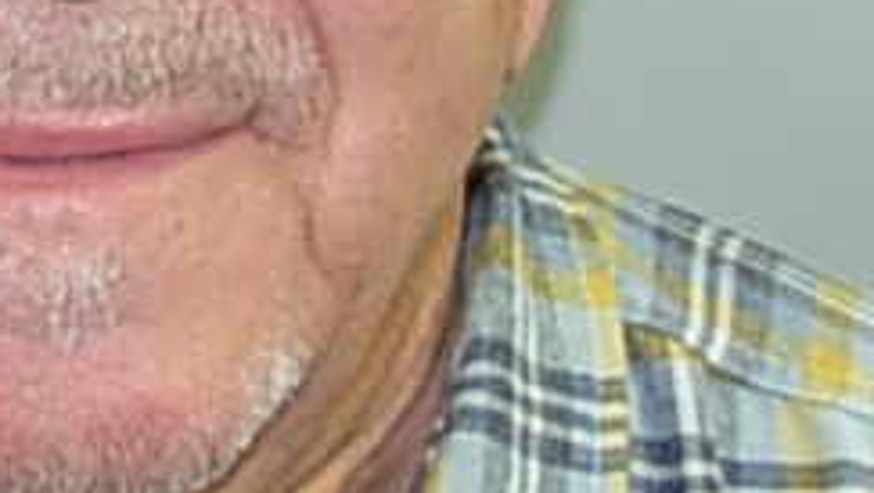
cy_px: -133
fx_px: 2527
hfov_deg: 19.1
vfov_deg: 10.9
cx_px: 11
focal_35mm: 109
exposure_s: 1/22.6
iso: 79
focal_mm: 6.3
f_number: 2.9
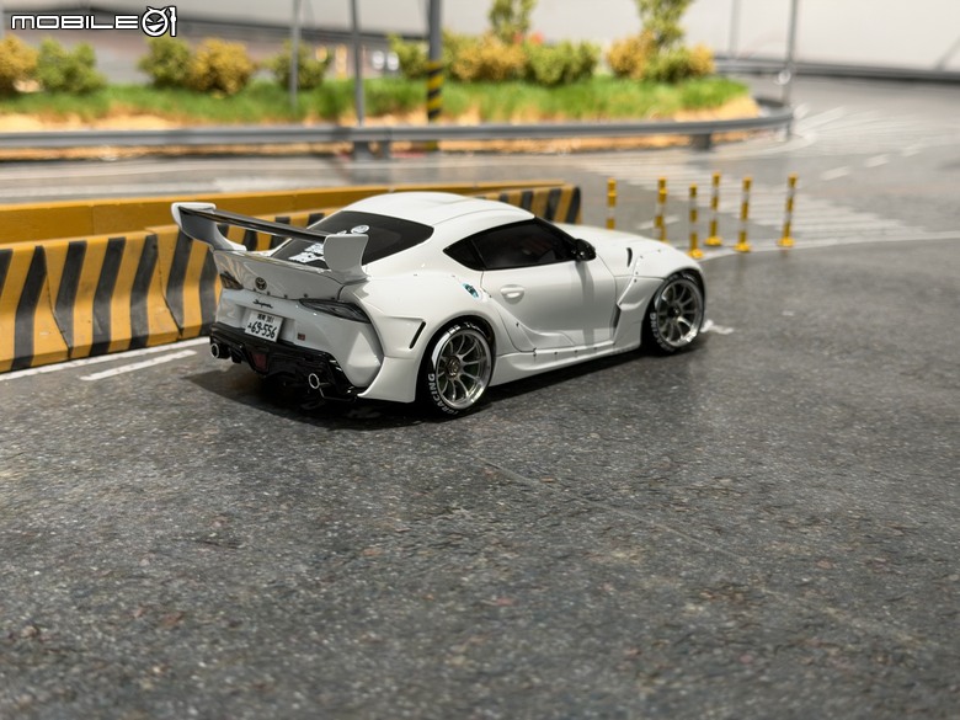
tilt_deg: -16.9
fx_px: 1331
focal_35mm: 48
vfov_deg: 30.3
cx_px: 480
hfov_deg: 39.7
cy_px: 360
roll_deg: -1.3
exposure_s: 1/60
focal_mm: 6.76
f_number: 1.78
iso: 125
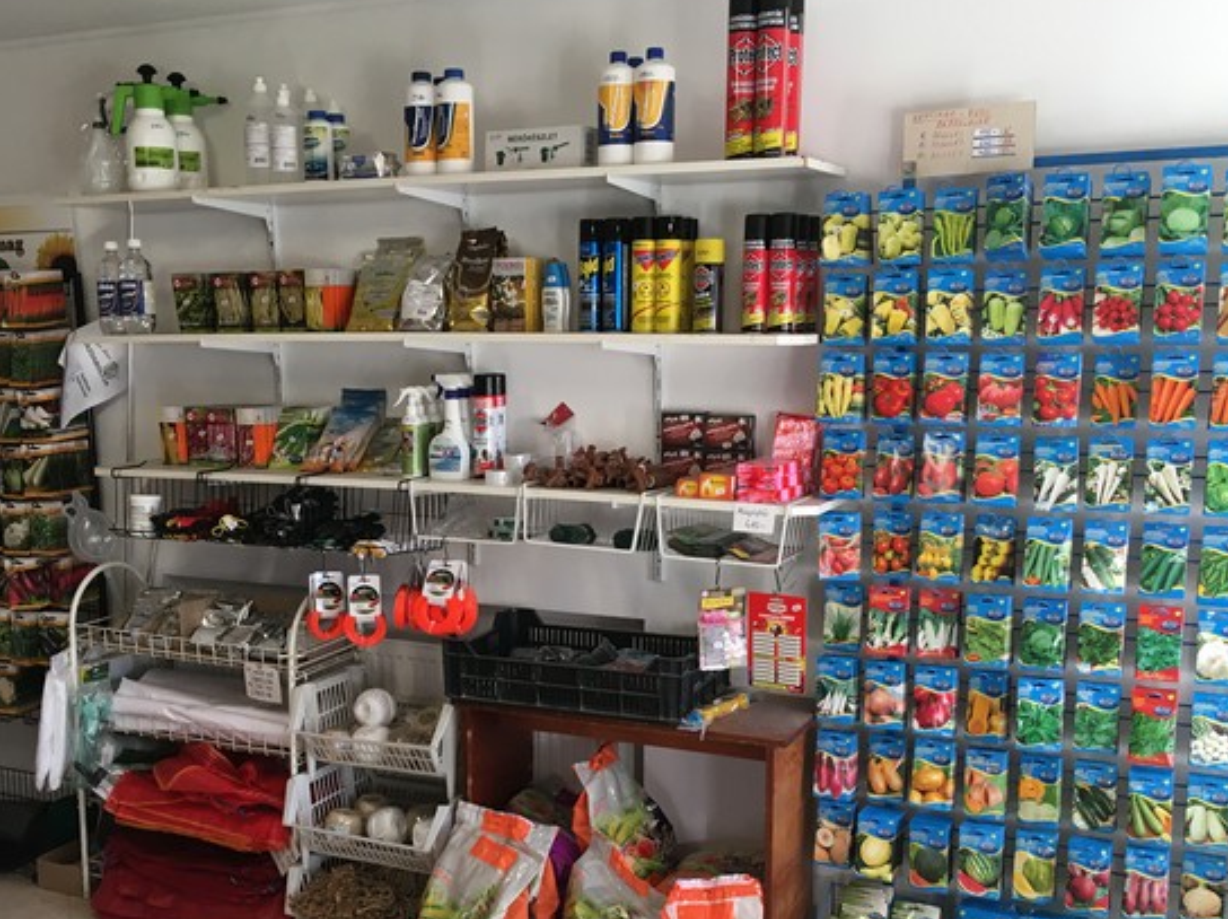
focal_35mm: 40
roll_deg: +1.2
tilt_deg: -8.2
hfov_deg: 46.8
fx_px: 1418
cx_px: 551
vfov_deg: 35.7
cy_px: 564
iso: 25
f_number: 2.2
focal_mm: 4.15
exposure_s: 1/33
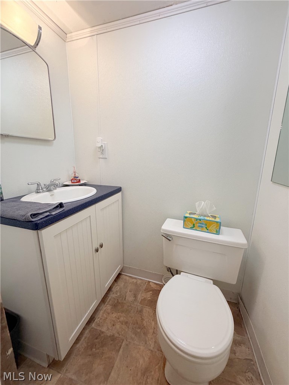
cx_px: 144
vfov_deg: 102.1
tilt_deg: -11.3
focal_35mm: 14
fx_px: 156
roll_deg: -0.8
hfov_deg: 85.7
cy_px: 192
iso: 250
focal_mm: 2.22
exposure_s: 1/120
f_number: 2.2
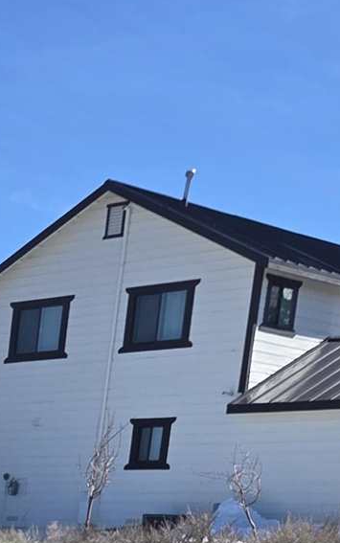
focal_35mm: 99
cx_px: -382
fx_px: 1466
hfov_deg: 11.6
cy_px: 816
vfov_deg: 18.6
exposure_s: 1/4274
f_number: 1.8
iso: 80
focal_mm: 5.4
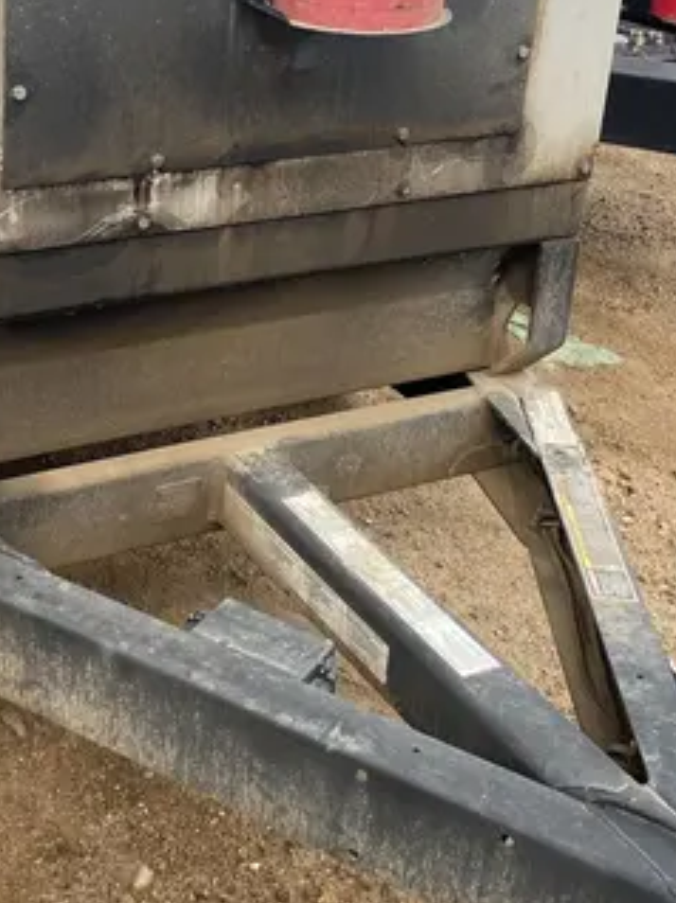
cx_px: 205
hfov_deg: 24.2
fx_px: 1564
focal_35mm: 60
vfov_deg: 31.3
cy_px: 175
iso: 32
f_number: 1.8
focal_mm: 4.25
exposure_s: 1/788
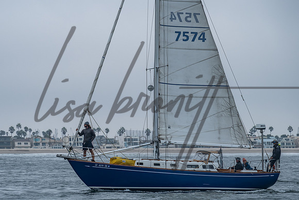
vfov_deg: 5.4
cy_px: 107
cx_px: 128
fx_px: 2120
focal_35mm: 255
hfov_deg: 8.1
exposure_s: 1/1600
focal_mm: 170
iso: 320
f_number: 6.3
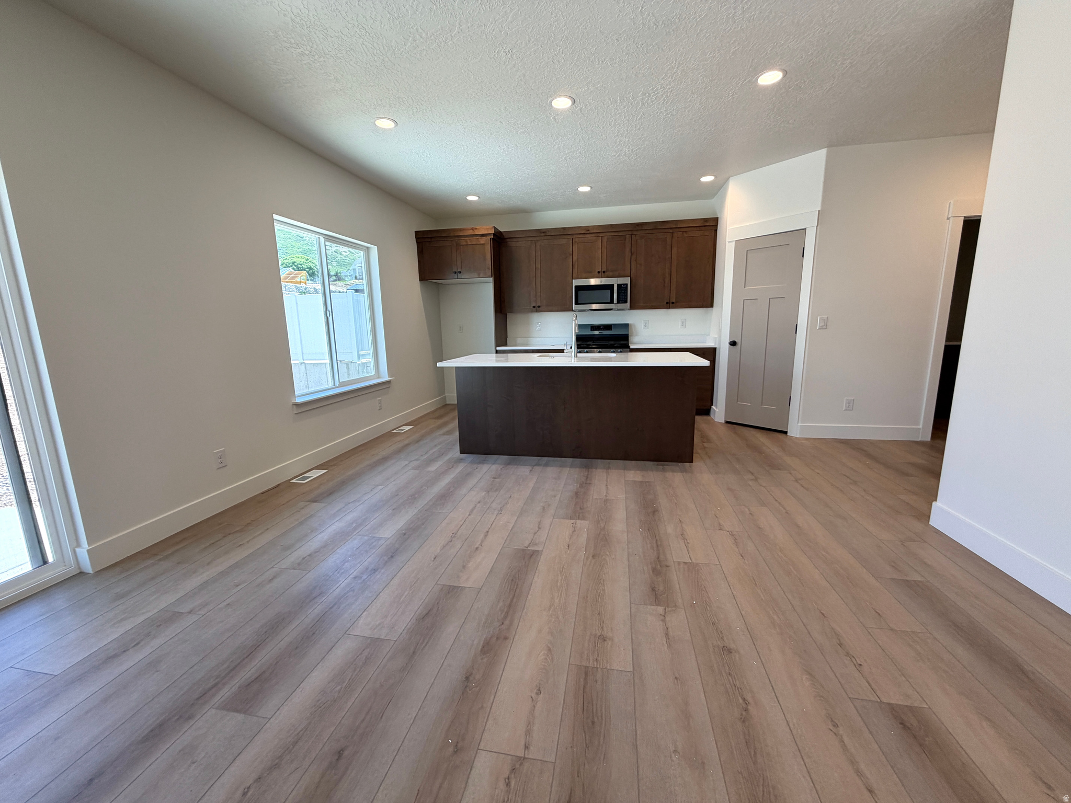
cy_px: 402
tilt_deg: -9.7
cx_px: 536
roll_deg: +1.1
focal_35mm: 14
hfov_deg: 102.1
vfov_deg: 85.7
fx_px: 433
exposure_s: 1/120
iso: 80
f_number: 2.2
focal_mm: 2.22
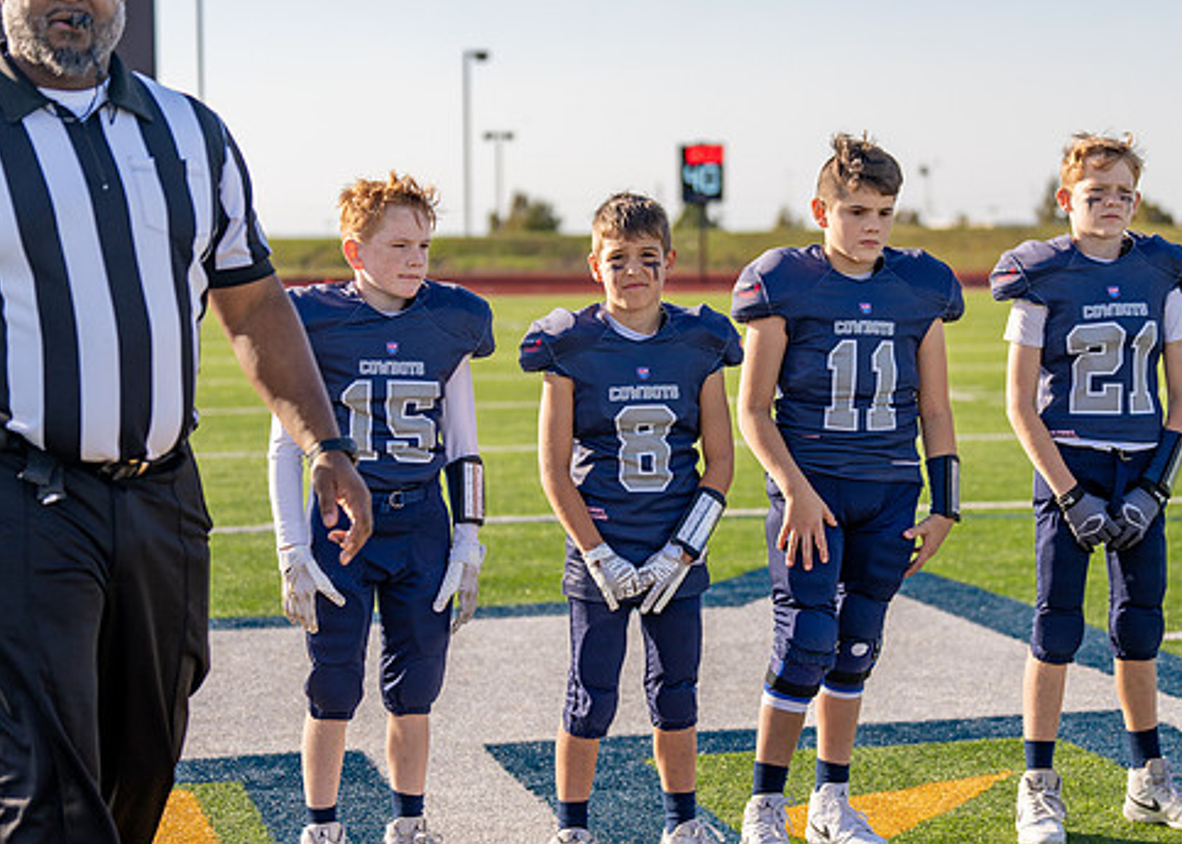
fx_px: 2954
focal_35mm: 88
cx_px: 685
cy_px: 440
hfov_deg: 22.6
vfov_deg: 16.3
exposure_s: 1/1000
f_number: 2.8
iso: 100
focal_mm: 70
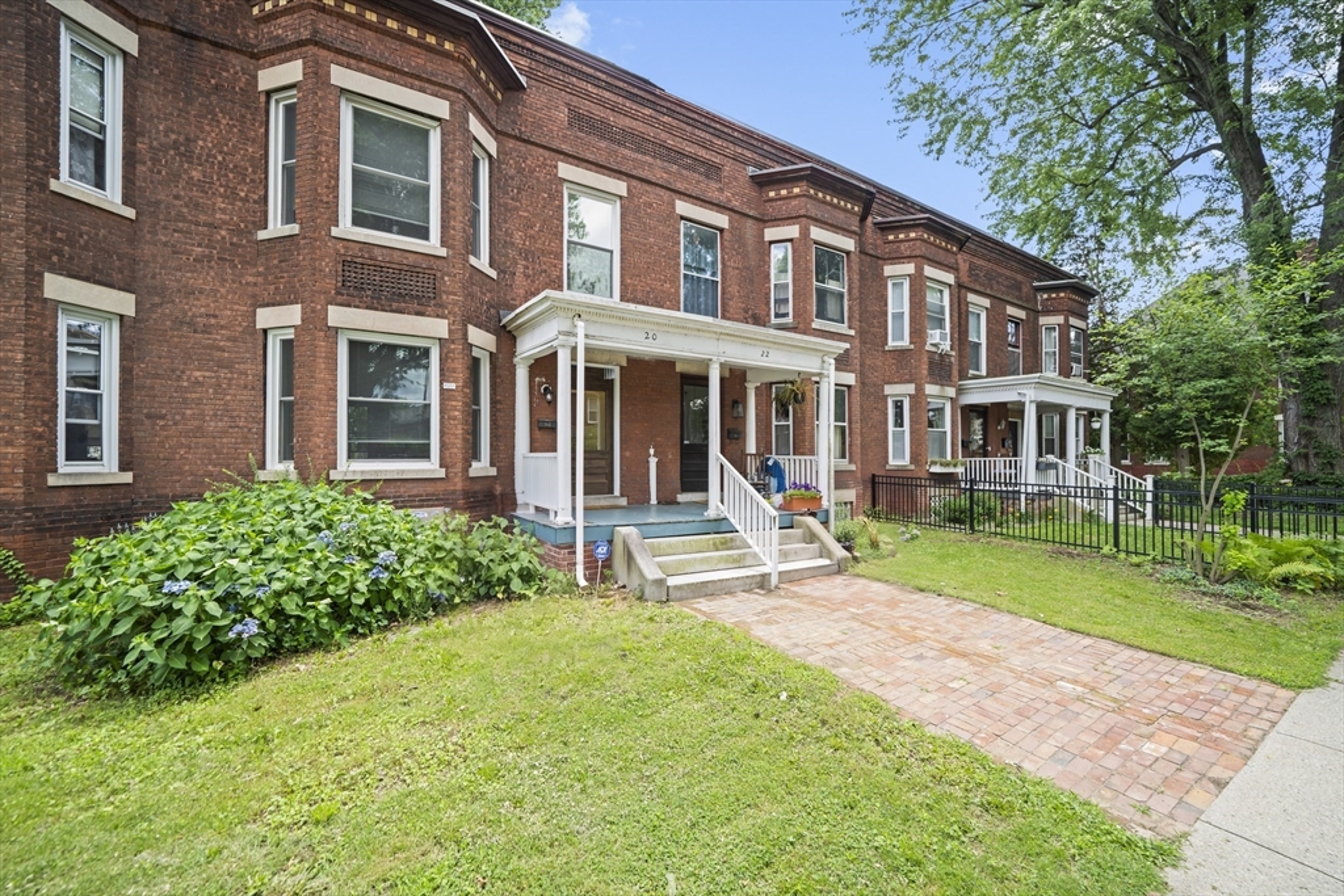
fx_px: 485
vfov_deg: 85.4
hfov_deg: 108.3
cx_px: 672
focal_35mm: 13
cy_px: 448
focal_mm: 13
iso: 320
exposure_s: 1/50
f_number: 7.1
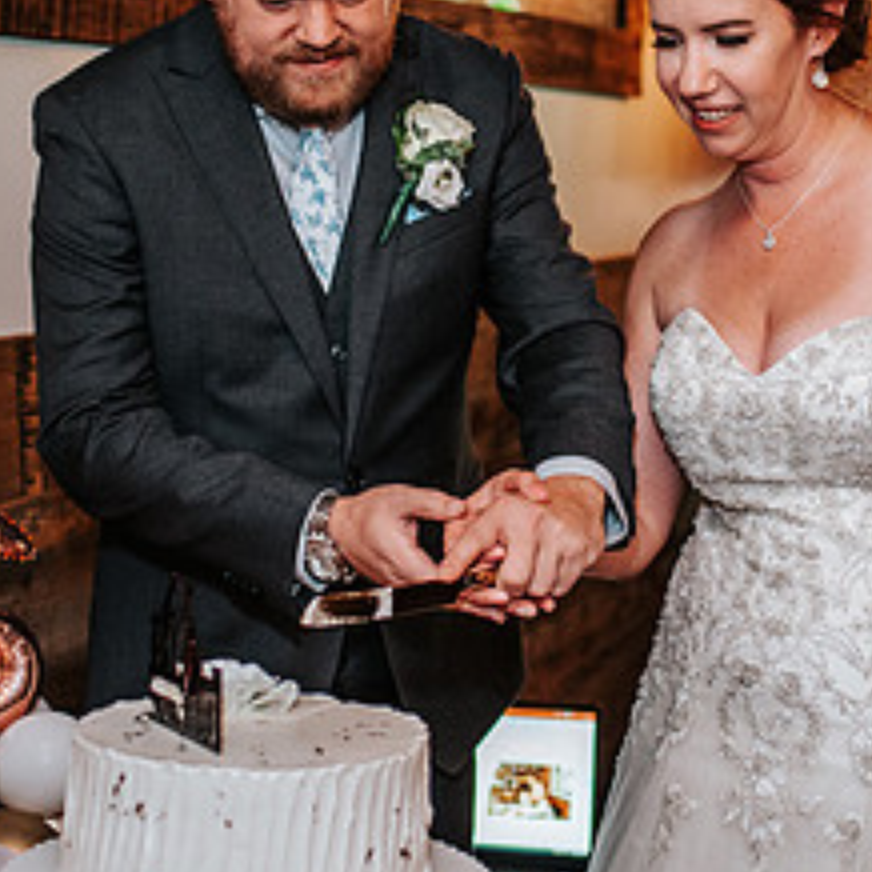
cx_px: 464
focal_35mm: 79
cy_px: 354
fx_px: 2251
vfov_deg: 21.9
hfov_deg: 21.9
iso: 1000
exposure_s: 1/200
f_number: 2.2
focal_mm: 35
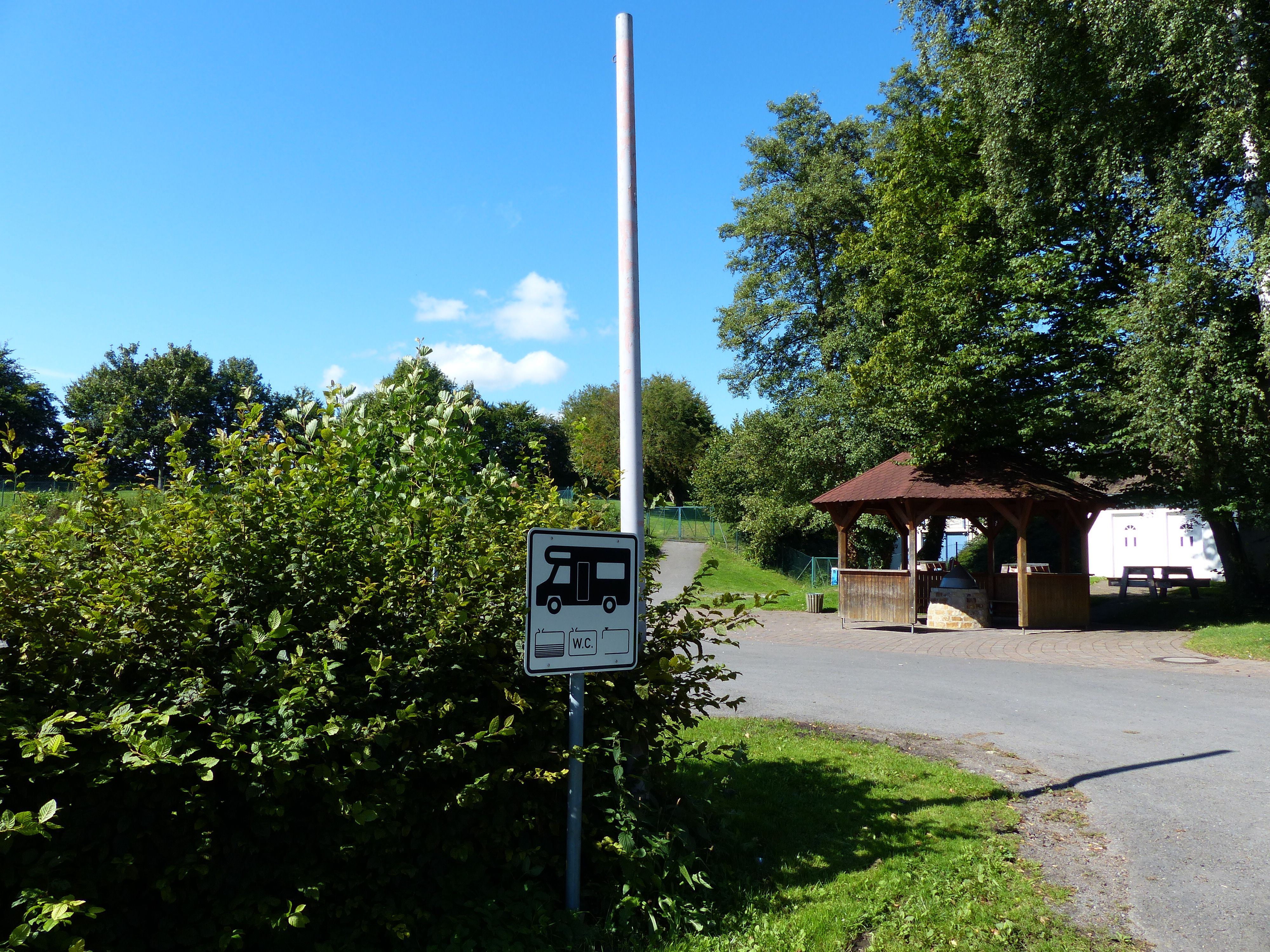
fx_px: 917
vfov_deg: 54.9
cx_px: 635
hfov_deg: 69.4
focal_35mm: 25
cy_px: 476
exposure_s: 1/500
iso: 100
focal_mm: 4.5
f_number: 4
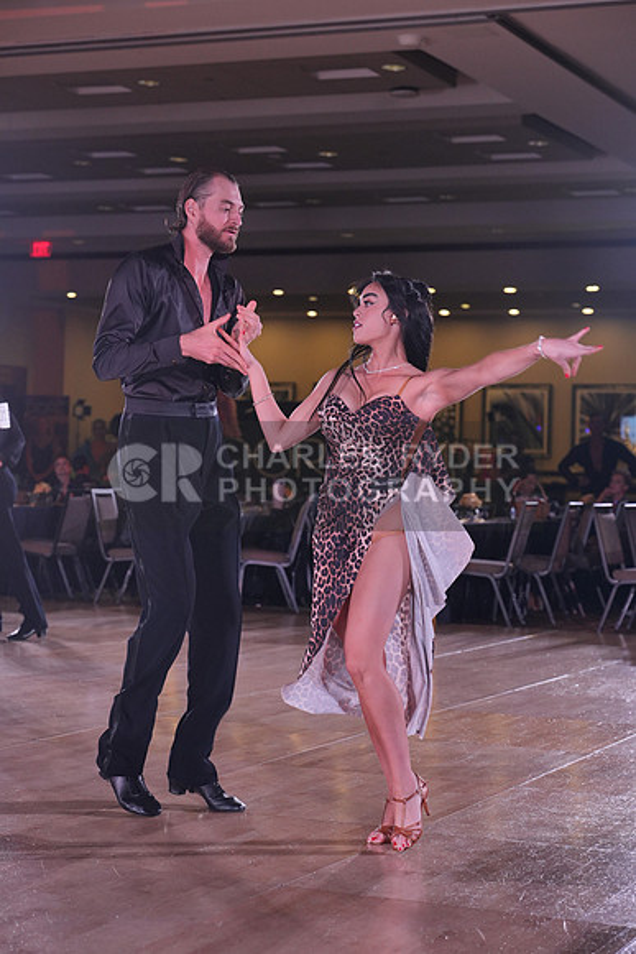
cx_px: 318
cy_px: 477
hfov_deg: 18.7
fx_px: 1933
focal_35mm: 73
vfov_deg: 27.7
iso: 1250
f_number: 4
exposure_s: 1/400
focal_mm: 73
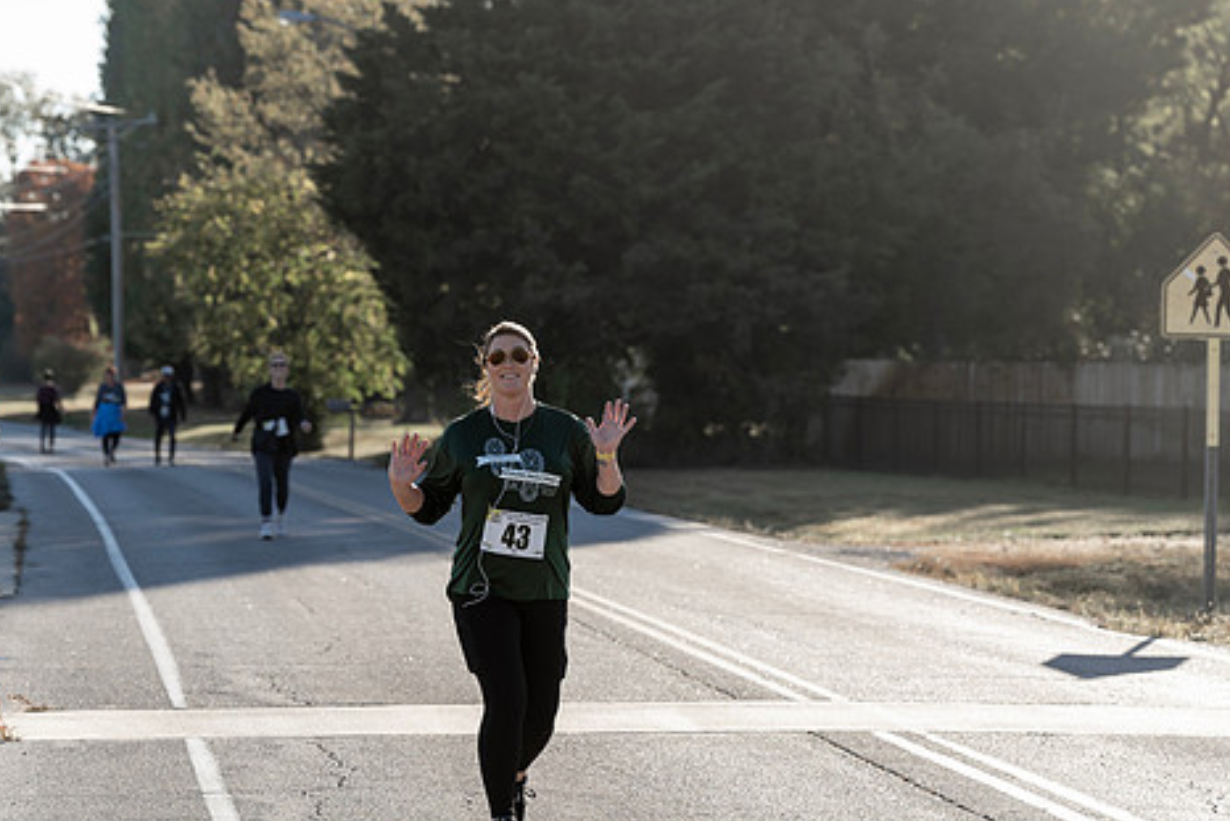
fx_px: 3999
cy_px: 371
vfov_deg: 11.7
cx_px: 538
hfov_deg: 17.5
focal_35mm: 117
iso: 80
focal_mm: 94
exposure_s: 1/500
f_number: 3.5
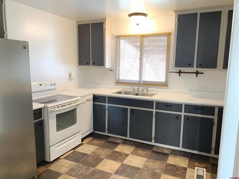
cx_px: 120
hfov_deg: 67.3
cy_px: 90
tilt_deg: -10.4
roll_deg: -0.4
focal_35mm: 26
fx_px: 180
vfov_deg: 53.1
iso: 200
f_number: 1.8
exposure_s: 1/60
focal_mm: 4.25
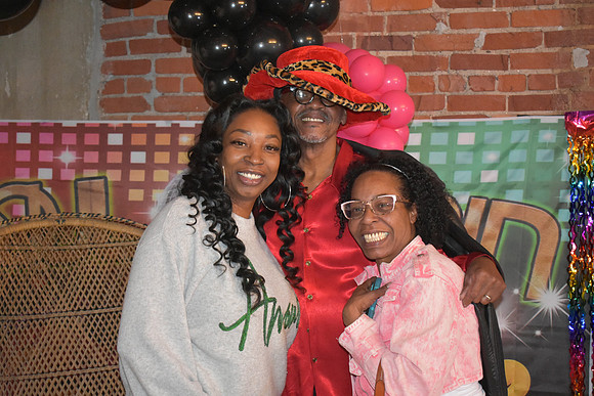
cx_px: 297
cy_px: 198
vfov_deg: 23.8
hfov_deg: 35.0
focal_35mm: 57
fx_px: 941
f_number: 4.8
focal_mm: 38
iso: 6400
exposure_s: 1/60
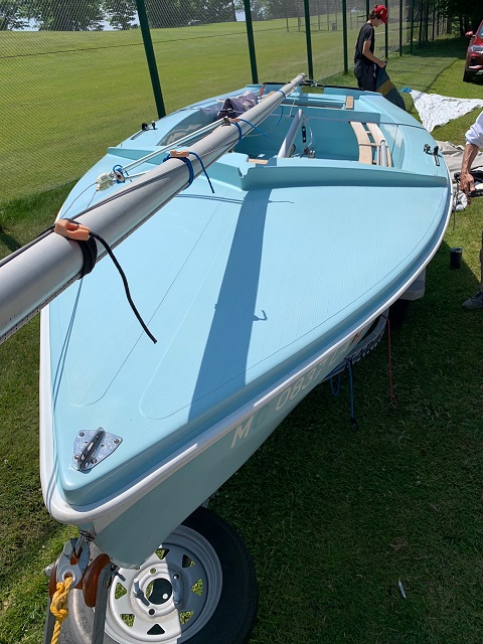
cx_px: 242
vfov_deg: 67.3
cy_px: 322
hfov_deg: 53.1
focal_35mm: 26
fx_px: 484
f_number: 1.8
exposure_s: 1/4673
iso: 25
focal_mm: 4.25
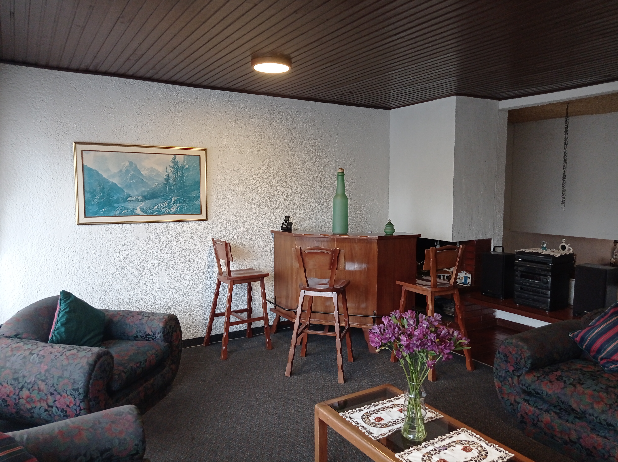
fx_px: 499
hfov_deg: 63.5
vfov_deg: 49.7
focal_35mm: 28
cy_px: 231
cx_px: 309
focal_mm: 4.74
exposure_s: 1/60
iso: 121
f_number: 1.79
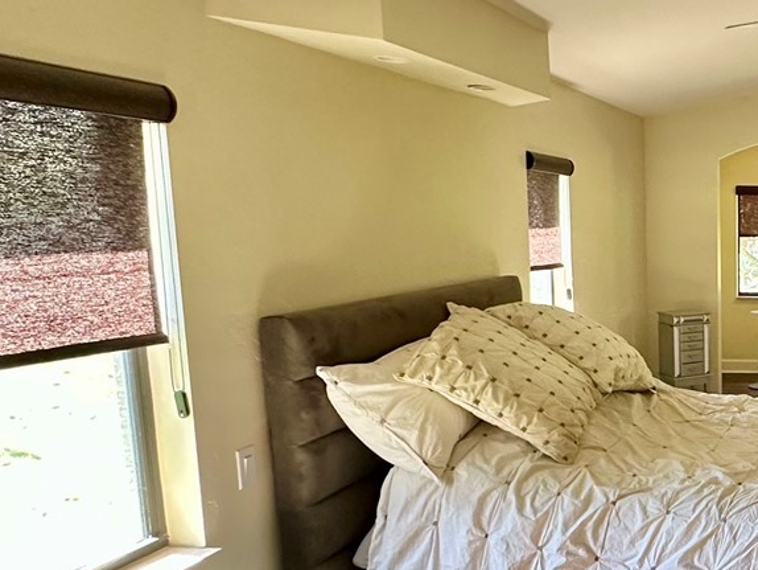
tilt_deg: -7.6
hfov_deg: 38.1
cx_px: 869
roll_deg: -1.0
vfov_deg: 36.8
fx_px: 854
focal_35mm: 39
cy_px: 332
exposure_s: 1/60
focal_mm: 2.22
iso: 250
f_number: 2.2
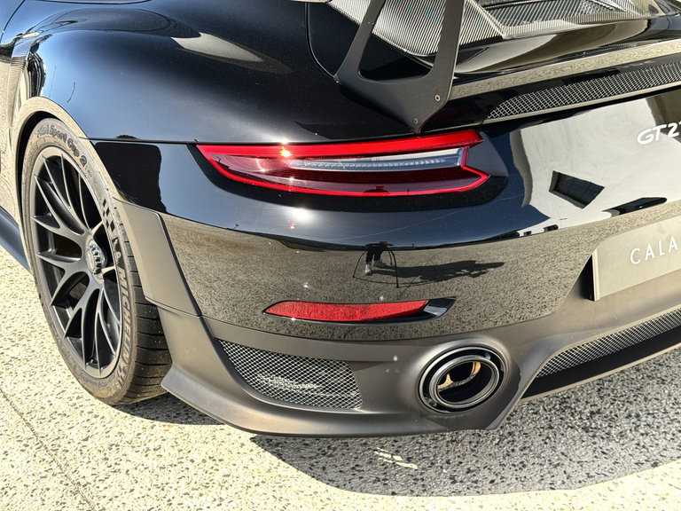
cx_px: 340
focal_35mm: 48
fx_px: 944
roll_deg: -0.4
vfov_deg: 30.3
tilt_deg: -23.5
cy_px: 256
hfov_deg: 39.7
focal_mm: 6.76
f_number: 1.78
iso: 64
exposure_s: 1/433
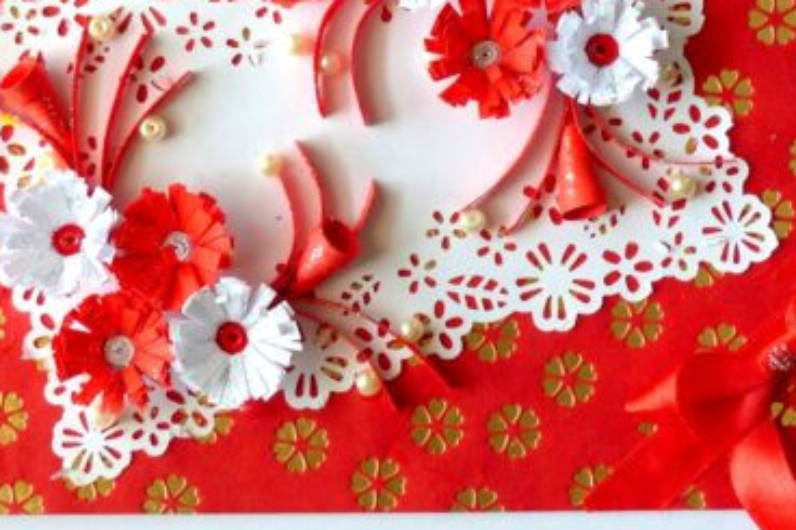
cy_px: 128
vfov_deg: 12.2
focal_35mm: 112
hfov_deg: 18.3
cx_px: 422
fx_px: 2475
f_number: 2.8
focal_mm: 11.9
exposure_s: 1/125
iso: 100
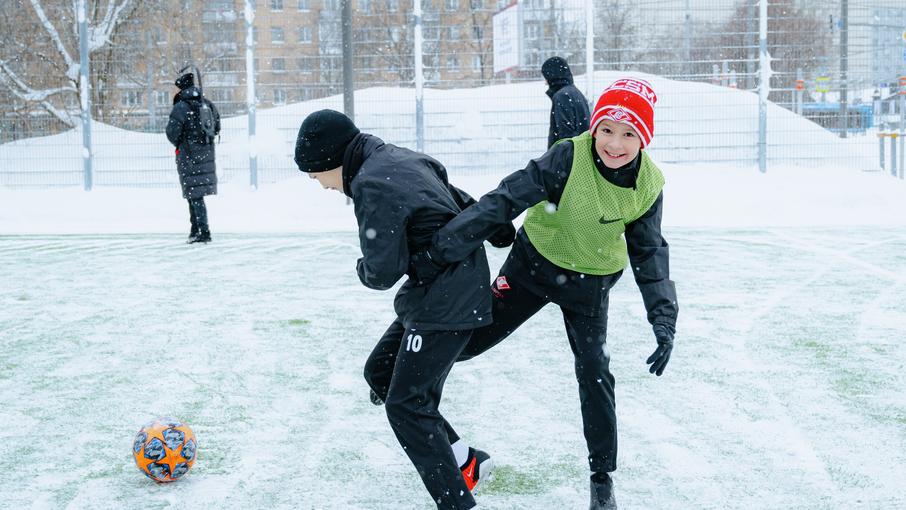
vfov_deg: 21.8
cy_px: 277
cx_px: 475
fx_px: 1321
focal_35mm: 55
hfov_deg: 37.8
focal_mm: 38
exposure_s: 1/800
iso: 400
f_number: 4
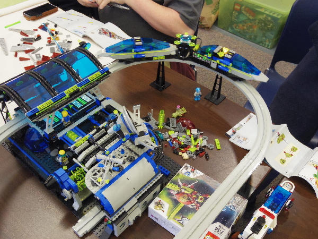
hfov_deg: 52.6
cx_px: 159
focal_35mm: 35
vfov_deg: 40.7
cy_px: 120
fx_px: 322
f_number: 4.5
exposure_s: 1/60
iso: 800
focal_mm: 6.4
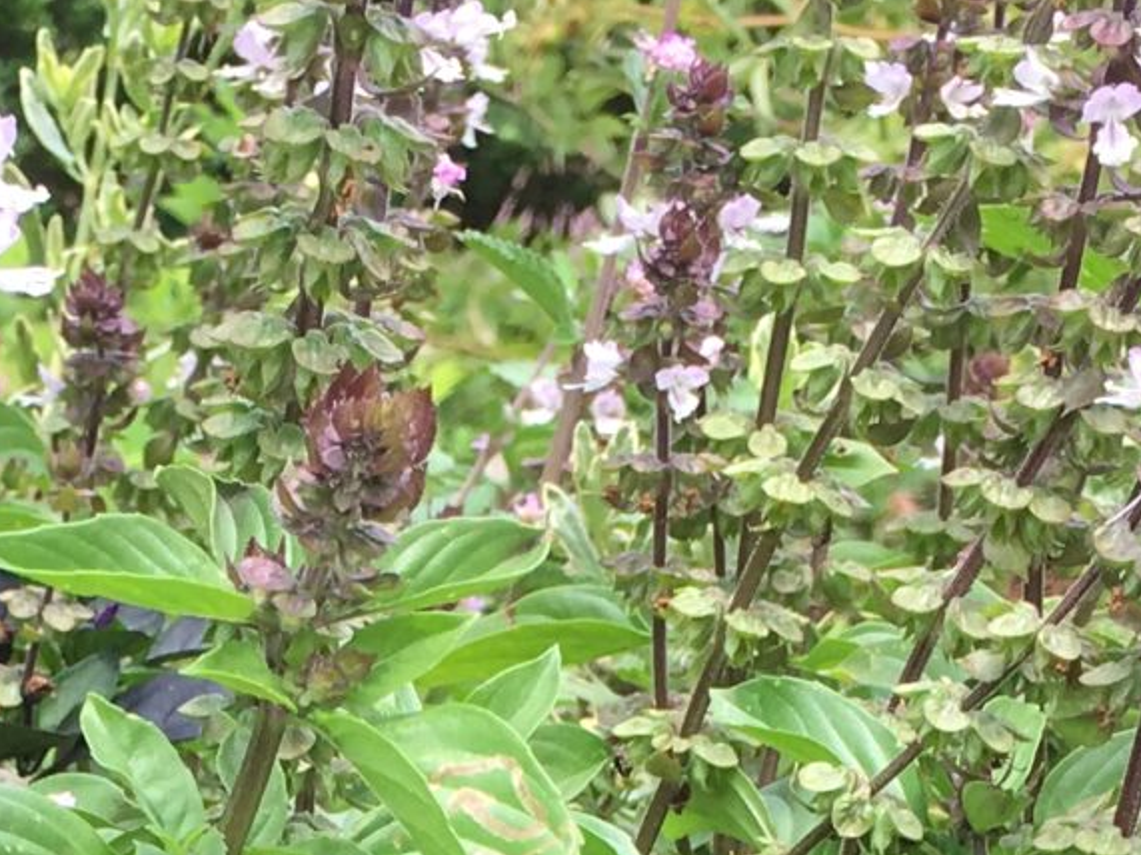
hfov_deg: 15.1
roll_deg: +2.2
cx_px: 266
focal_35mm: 130
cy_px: 1526
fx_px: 4284
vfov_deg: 10.7
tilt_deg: -21.3
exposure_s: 1/283
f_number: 2.2
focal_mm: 4.15
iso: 25
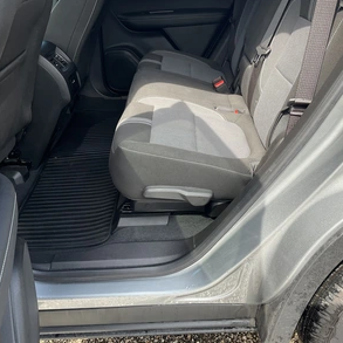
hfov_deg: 47.0
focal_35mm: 35
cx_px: 203
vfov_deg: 47.2
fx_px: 392
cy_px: 172
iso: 20
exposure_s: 1/167
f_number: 1.8
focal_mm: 3
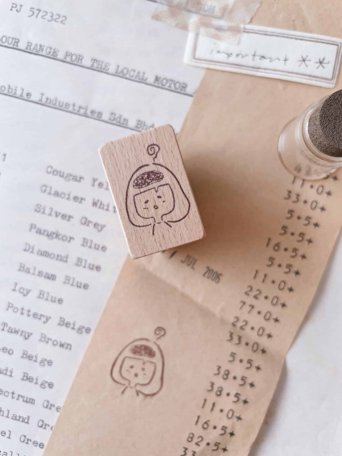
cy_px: 228
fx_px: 343
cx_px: 171
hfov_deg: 53.1
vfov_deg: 67.3
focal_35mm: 26
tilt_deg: -88.8
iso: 100
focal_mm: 4.2
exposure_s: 1/100
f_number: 1.6
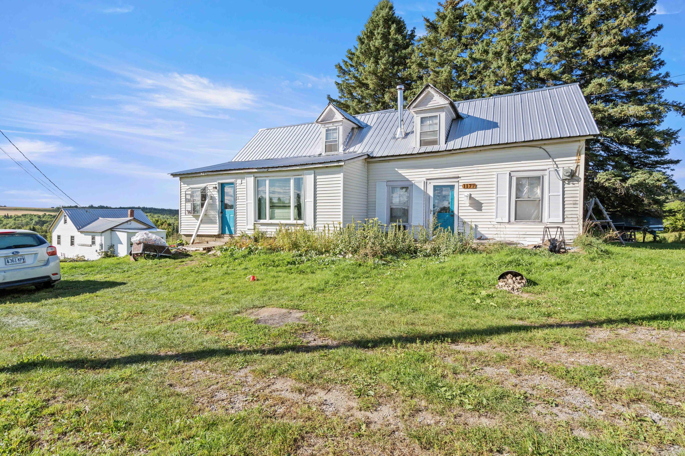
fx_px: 323
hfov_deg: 93.3
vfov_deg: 70.4
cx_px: 342
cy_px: 228
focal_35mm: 17
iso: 320
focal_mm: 17
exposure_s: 1/400
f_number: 8
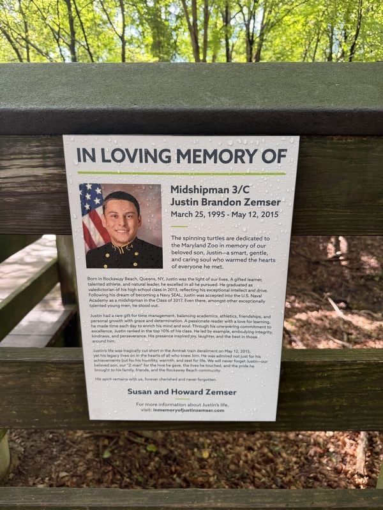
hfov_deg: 56.8
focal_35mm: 24
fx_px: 354
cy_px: 255
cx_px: 192
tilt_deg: -16.4
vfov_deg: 71.6
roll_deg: -1.1
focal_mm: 6.76
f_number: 1.78
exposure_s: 1/121
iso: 160
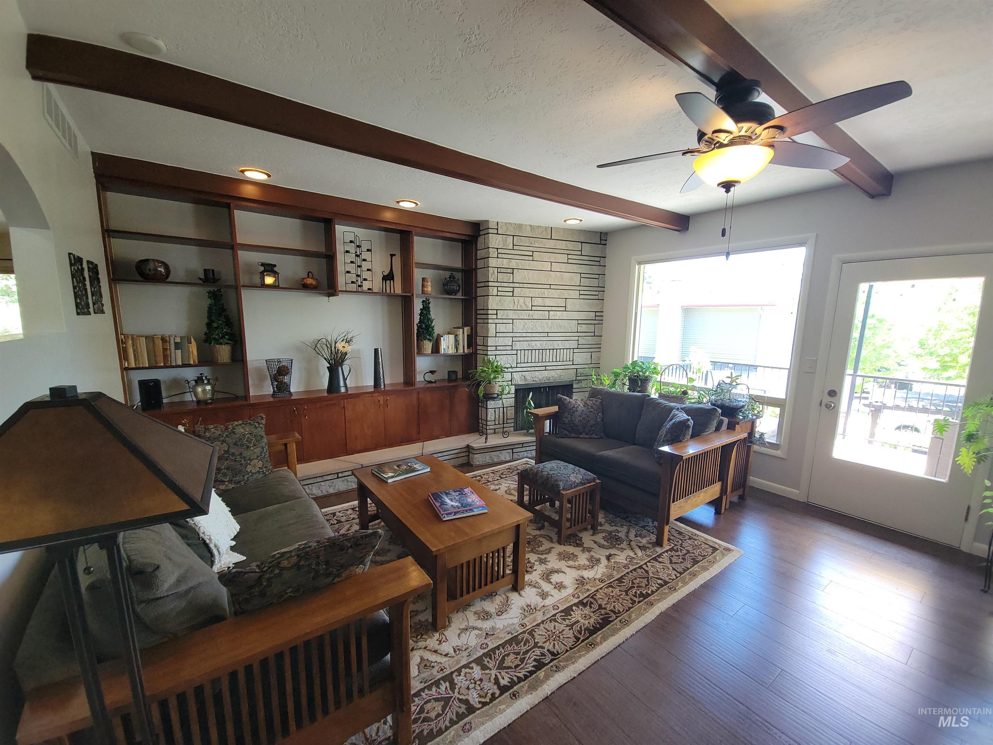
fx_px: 373
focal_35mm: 13
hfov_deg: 106.2
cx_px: 496
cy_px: 372
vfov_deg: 89.9
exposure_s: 1/60
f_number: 2.2
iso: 125
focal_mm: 2.2
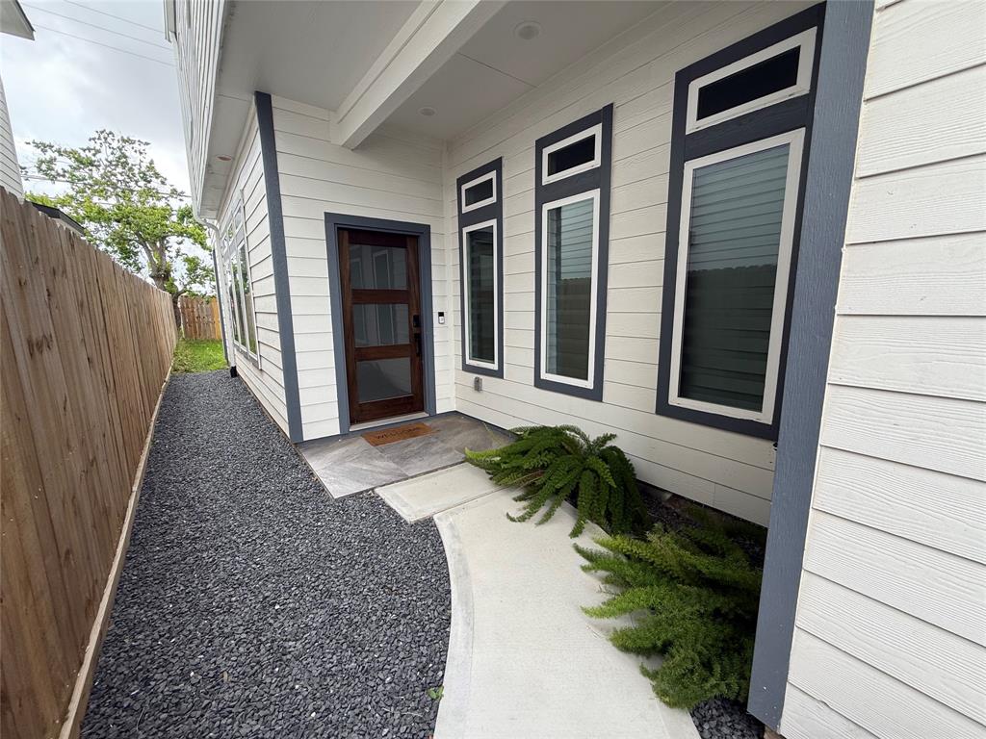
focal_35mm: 14
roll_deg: +0.9
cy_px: 370
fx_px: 399
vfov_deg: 85.7
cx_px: 493
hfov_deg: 102.1
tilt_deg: -8.4
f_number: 2.2
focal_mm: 2.22
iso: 50
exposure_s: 1/144
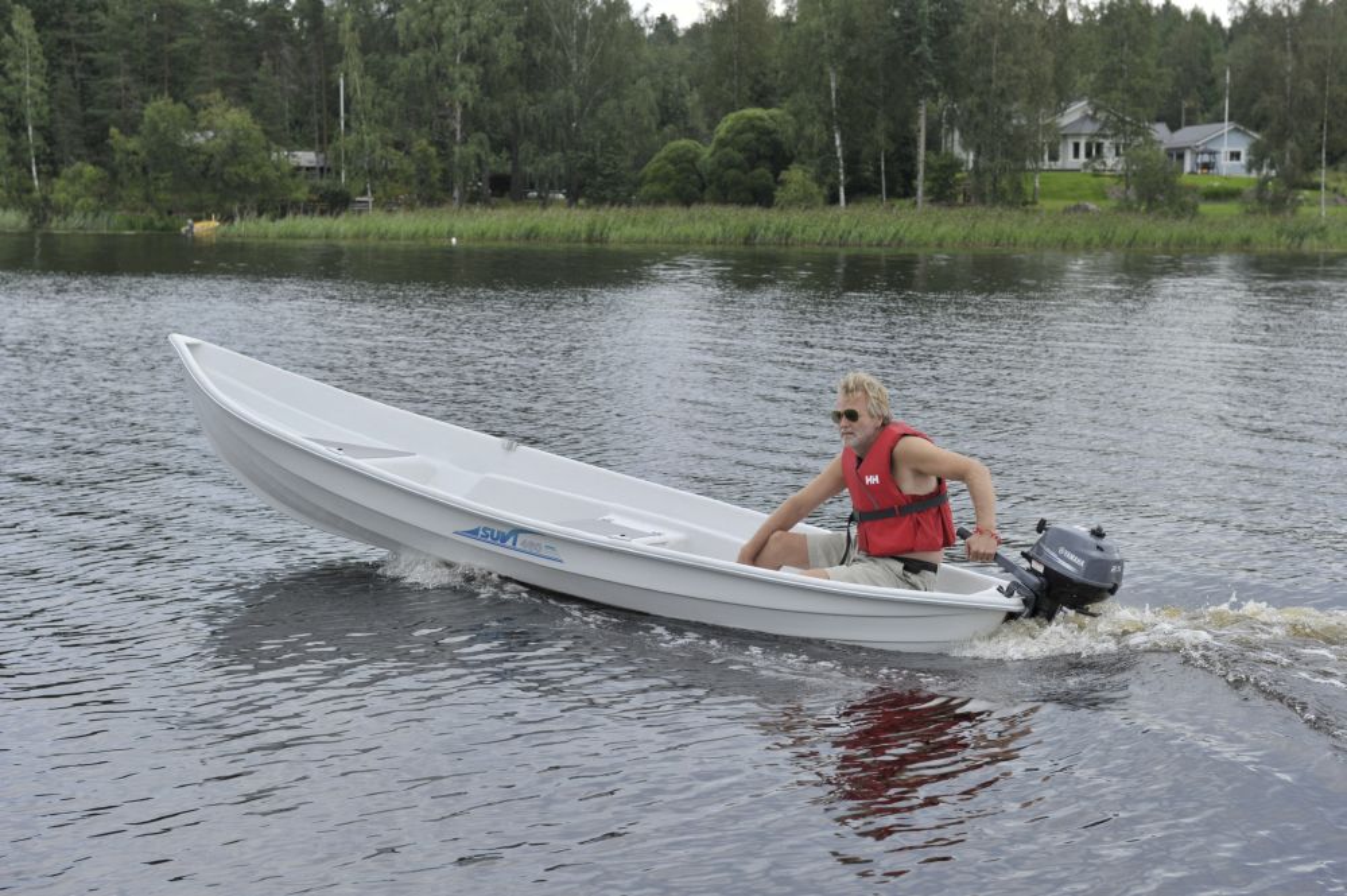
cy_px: 448
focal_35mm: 70
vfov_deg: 19.4
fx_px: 2617
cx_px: 674
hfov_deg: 28.9
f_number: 8
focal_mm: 70
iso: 640
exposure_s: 1/1000
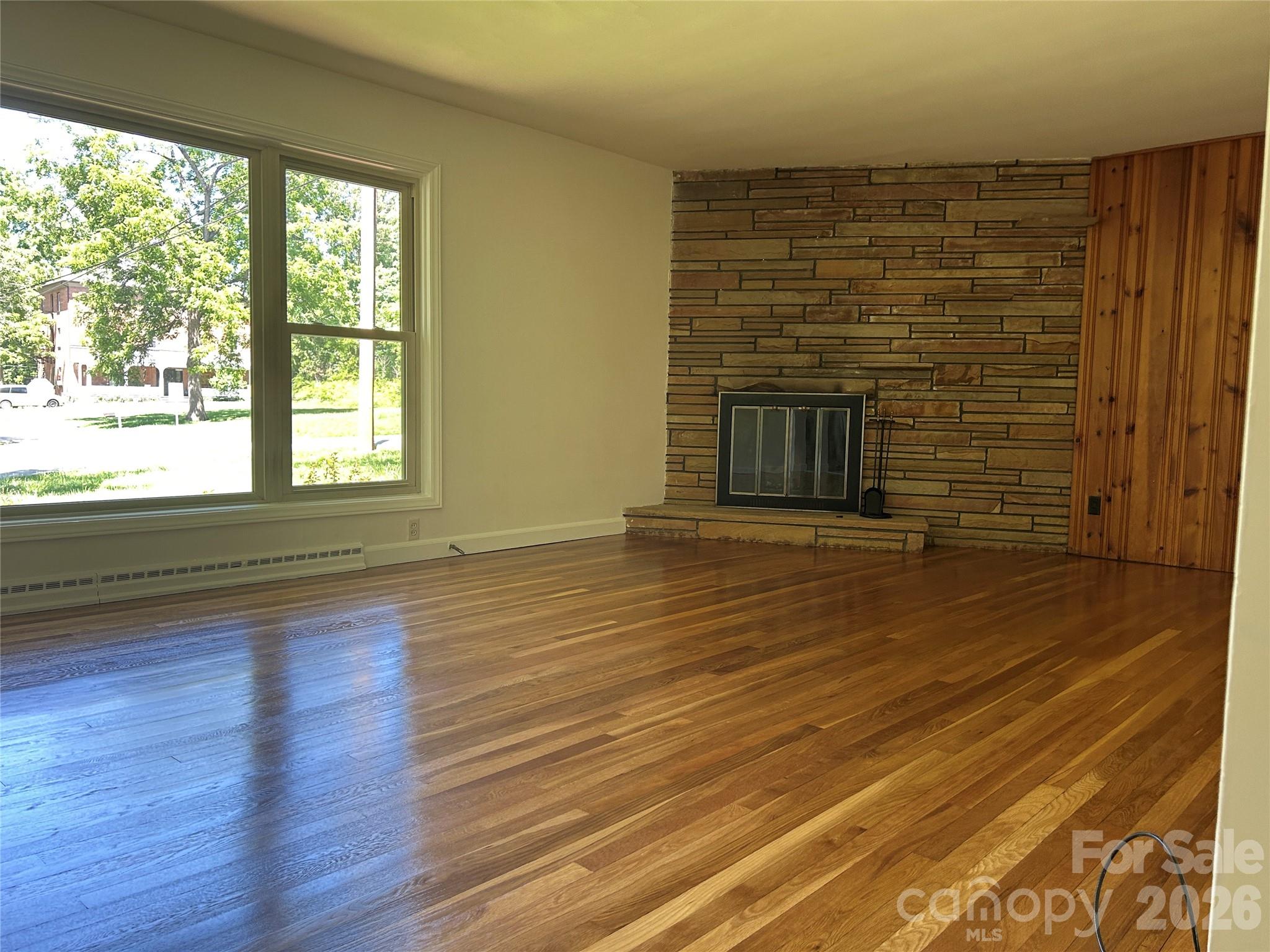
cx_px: 635
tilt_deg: -4.3
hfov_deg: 67.3
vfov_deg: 53.1
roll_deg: -1.2
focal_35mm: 26
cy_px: 476
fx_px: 954
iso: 100
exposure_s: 1/121
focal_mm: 5.7
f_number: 1.5
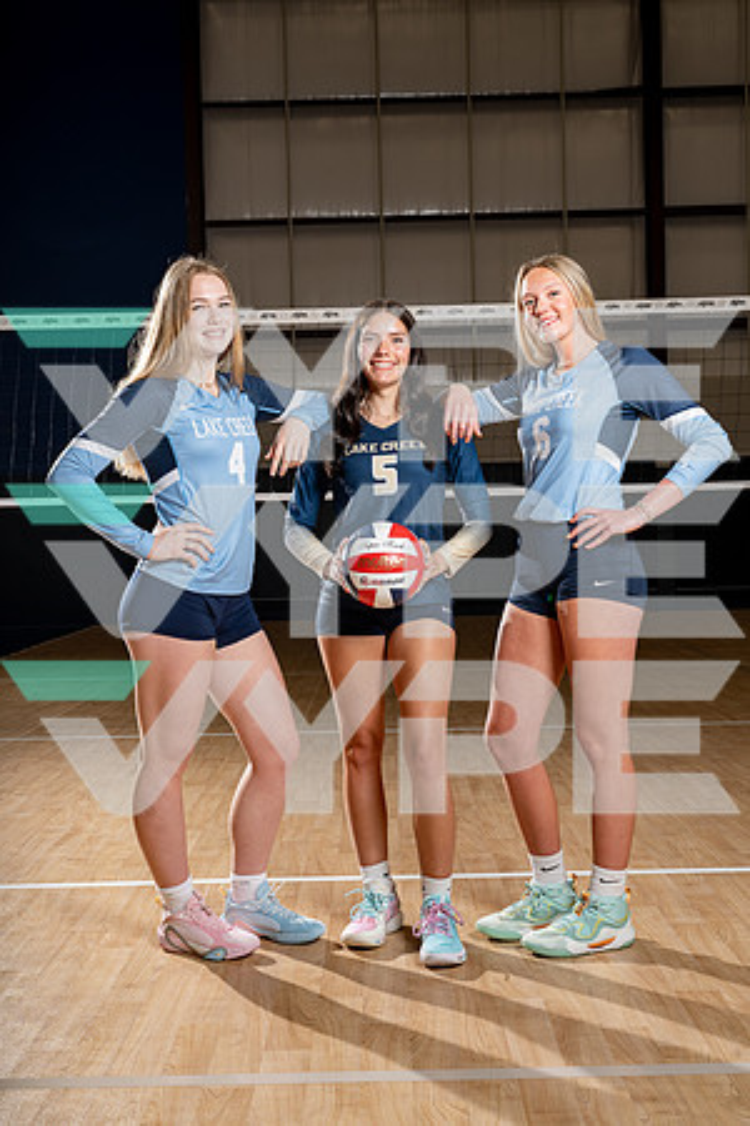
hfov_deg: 31.9
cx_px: 375
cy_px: 563
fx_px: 1312
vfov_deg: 46.4
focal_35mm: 42
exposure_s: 1/250
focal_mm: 42
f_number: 8
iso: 100
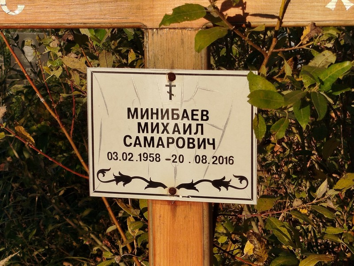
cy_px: 133
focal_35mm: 31
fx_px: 317
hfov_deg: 58.4
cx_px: 177
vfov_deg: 45.4
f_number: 1.7
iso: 50
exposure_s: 1/881
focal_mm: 5.31
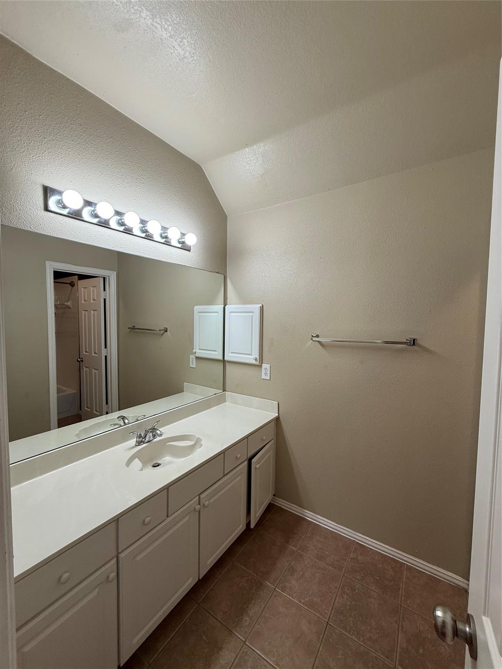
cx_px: 251
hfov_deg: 85.7
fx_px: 271
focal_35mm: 14
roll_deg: -1.3
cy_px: 334
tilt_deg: -2.3
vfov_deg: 102.1
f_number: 2.2
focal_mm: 2.22
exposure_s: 1/120
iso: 160
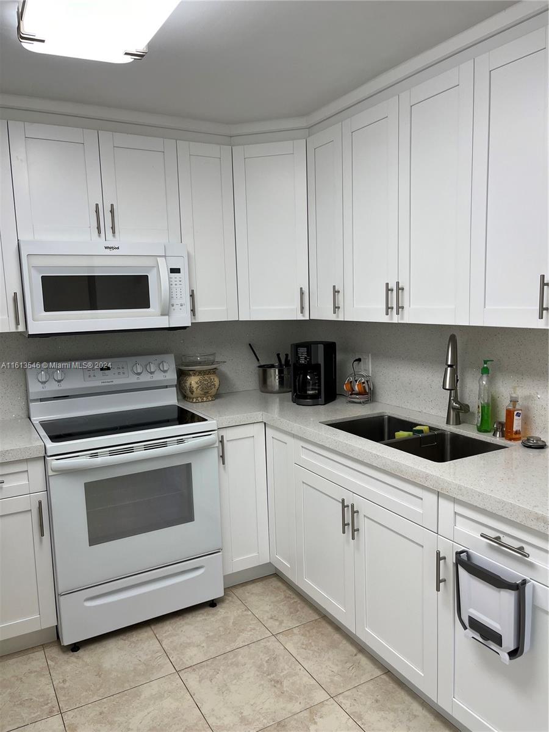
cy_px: 366
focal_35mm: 26
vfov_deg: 67.3
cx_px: 274
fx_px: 550
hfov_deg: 53.1
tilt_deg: -7.9
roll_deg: +2.3
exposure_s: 1/120
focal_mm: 5.1
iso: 40
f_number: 1.6
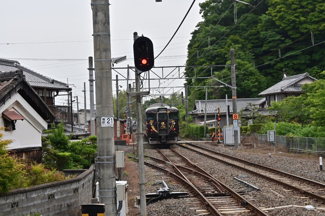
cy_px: 108
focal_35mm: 75
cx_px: 162
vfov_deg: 18.2
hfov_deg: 27.0
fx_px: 677
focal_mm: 50
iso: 400
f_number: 13
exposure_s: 1/640
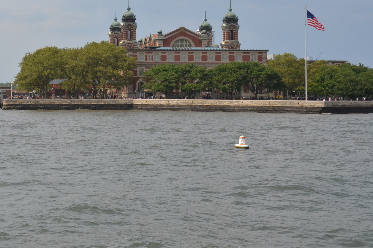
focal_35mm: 83
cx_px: 91
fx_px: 860
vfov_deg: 16.3
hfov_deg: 24.2
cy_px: 54
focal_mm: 34
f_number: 13
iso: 320
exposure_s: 1/640
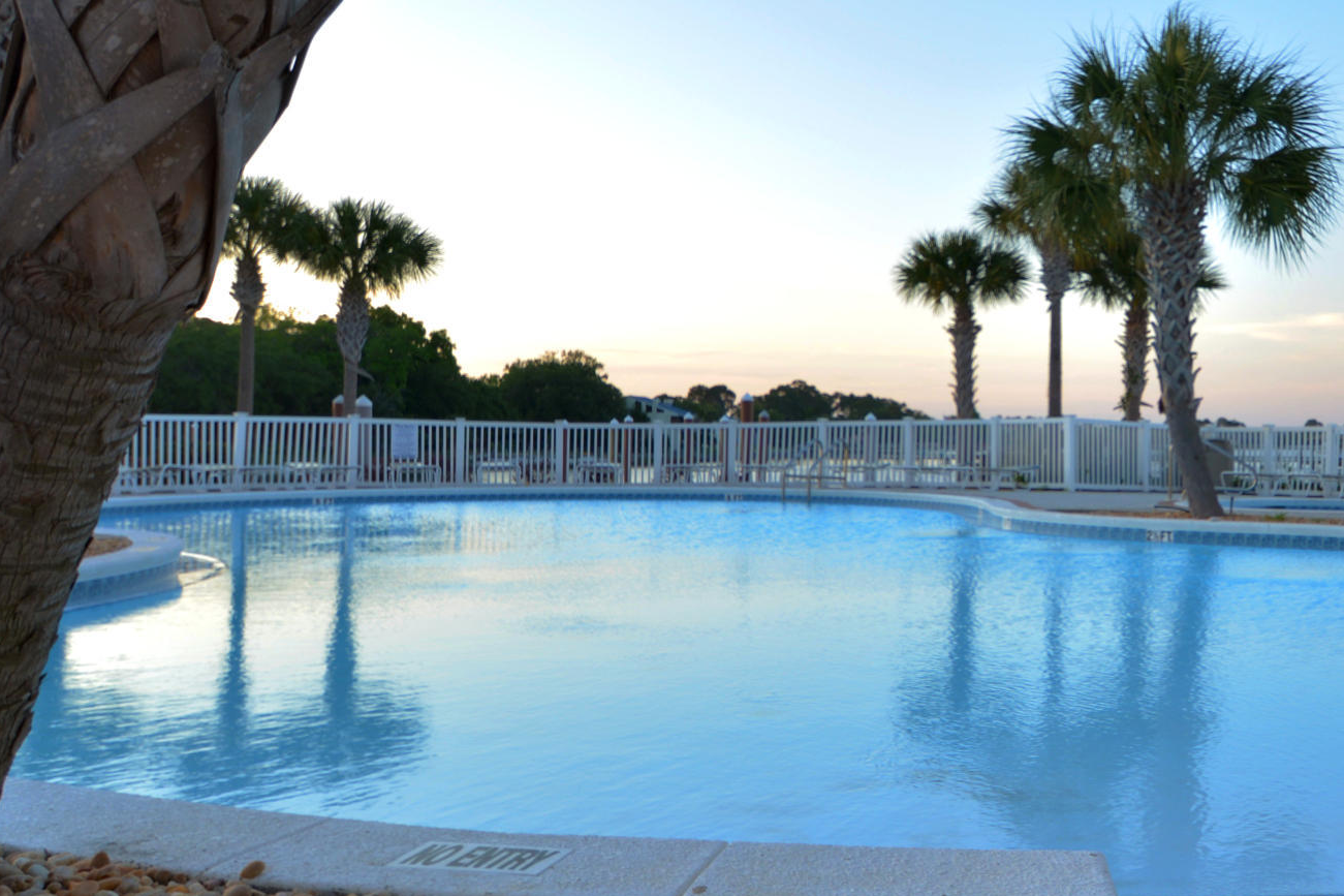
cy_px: 372
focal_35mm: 83
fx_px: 3098
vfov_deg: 16.4
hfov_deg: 24.1
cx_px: 1060
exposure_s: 1/50
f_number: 29
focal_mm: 24
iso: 100
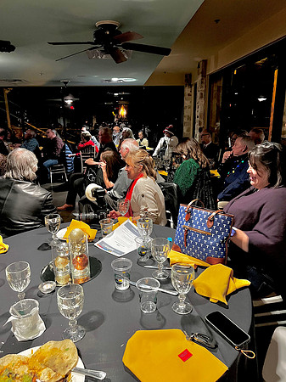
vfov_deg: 67.3
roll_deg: +0.5
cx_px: 143
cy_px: 191
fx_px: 287
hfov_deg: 53.0
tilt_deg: -12.5
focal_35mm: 26
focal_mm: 5.7
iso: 500
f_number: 1.5
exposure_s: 1/30
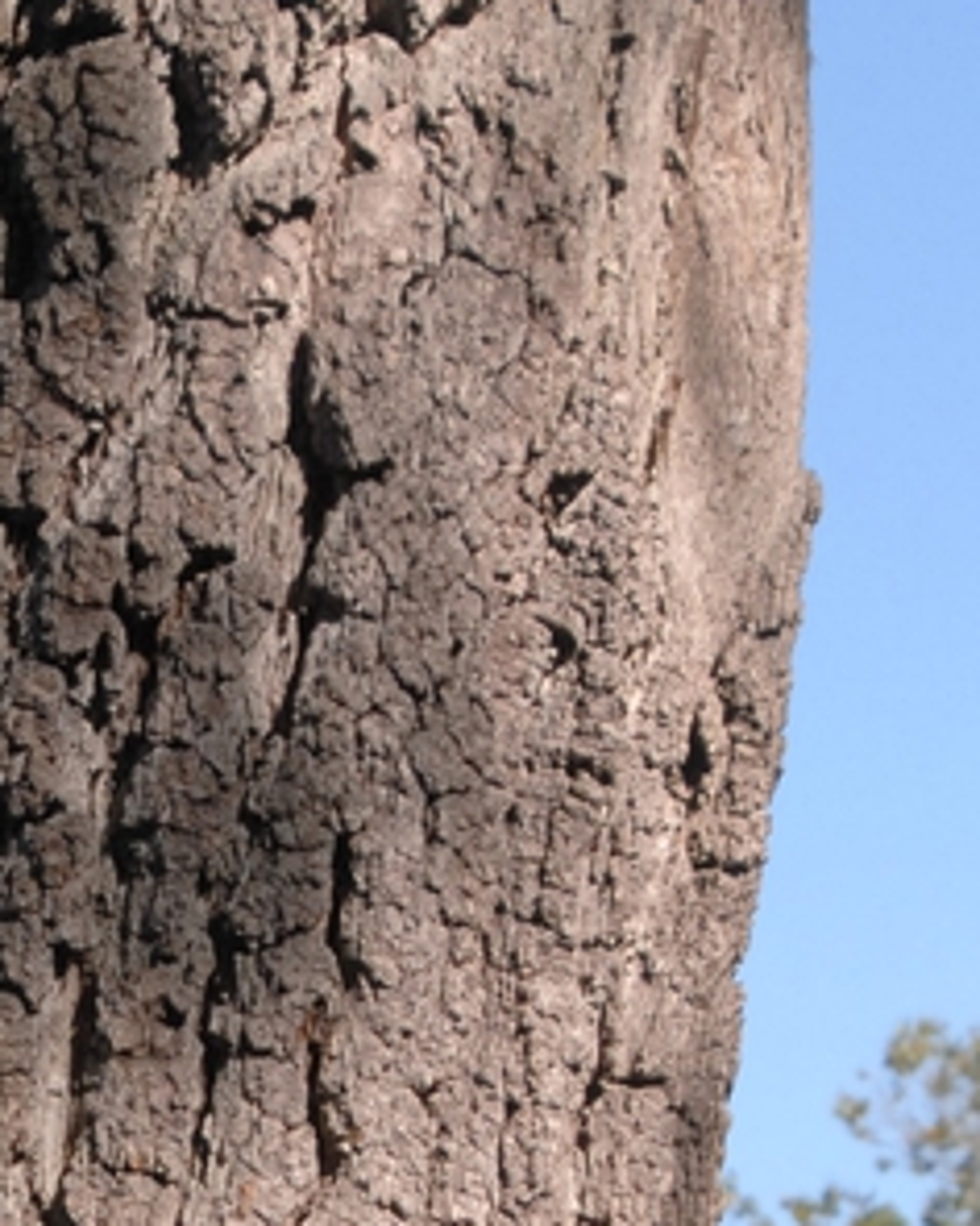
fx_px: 9739
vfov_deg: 7.1
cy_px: 1417
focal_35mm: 269
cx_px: -147
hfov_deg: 5.7
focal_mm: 55
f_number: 9
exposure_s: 1/320
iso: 400
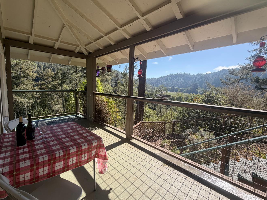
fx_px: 123
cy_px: 98
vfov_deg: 78.1
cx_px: 126
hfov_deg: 94.4
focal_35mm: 16
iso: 40
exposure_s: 1/590
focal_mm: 2.22
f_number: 2.2
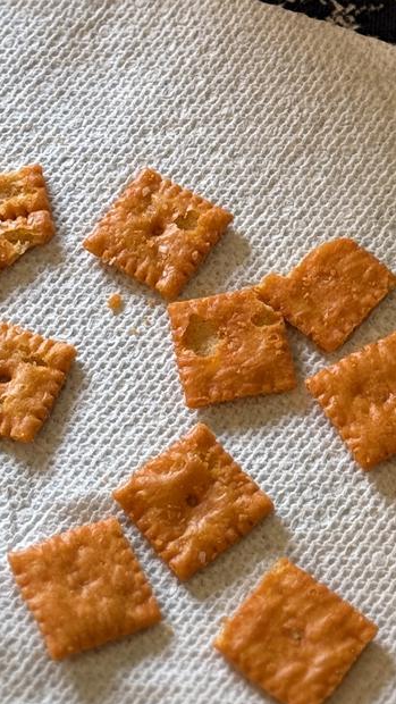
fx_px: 2519
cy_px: 72
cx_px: 243
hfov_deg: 9.0
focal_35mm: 135
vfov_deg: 15.7
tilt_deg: -57.4
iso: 100
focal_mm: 6.76
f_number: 1.78
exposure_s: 1/120
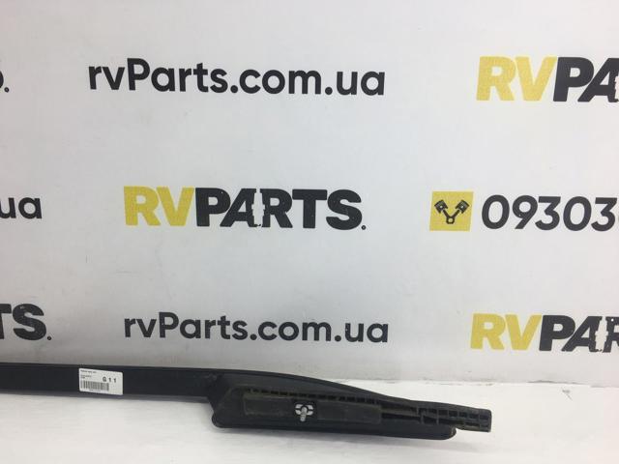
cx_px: 310
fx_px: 519
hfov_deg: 61.7
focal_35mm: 29
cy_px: 232
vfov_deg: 48.2
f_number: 2.2
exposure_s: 1/100
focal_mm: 4.15
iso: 32
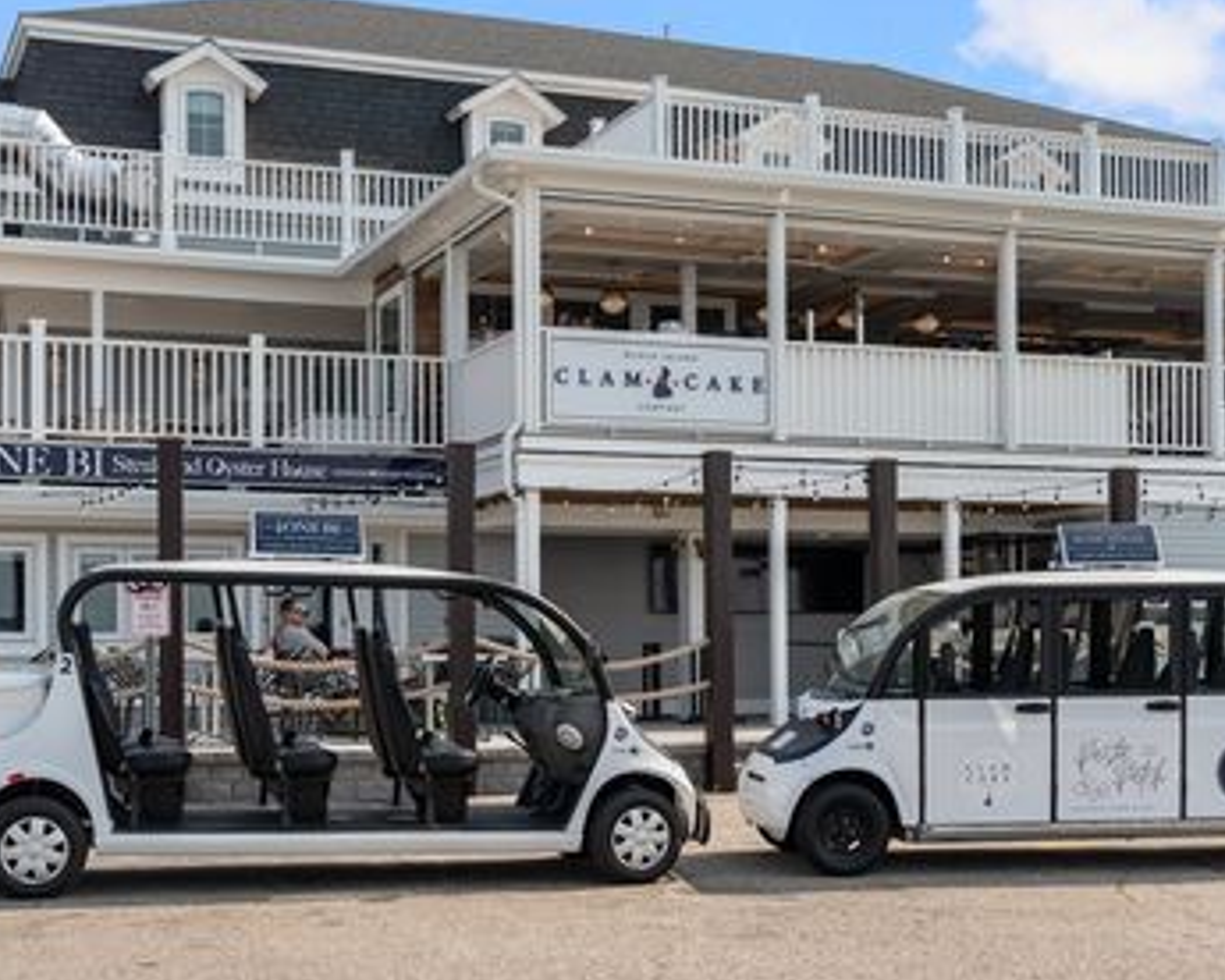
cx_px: 621
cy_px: 410
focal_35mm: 53
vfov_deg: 28.6
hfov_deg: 35.4
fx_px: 1922
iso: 640
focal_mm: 39
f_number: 3.5
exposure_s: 1/8000
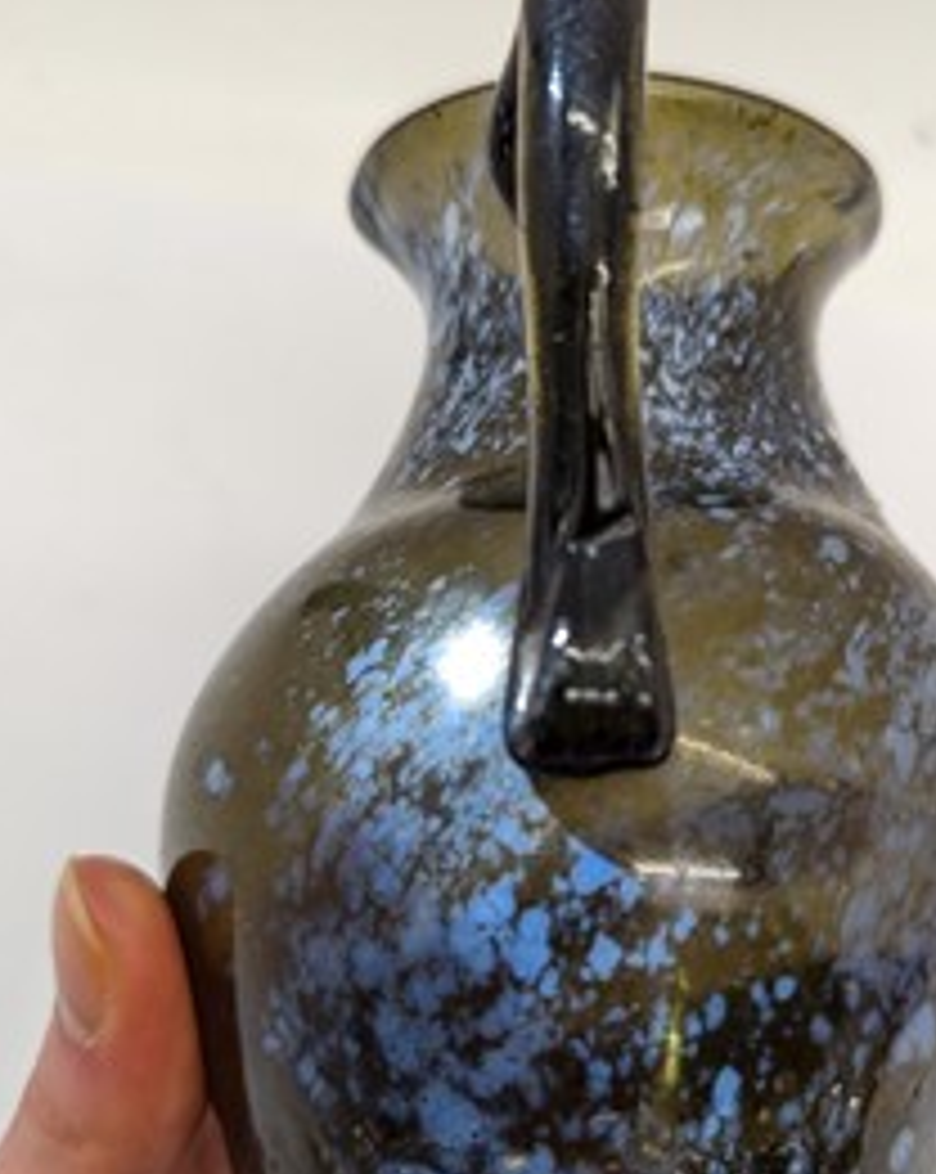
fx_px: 1250
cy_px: 598
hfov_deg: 40.8
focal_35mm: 36
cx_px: 578
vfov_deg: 50.3
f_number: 1.85
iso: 344
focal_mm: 6.81
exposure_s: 1/309
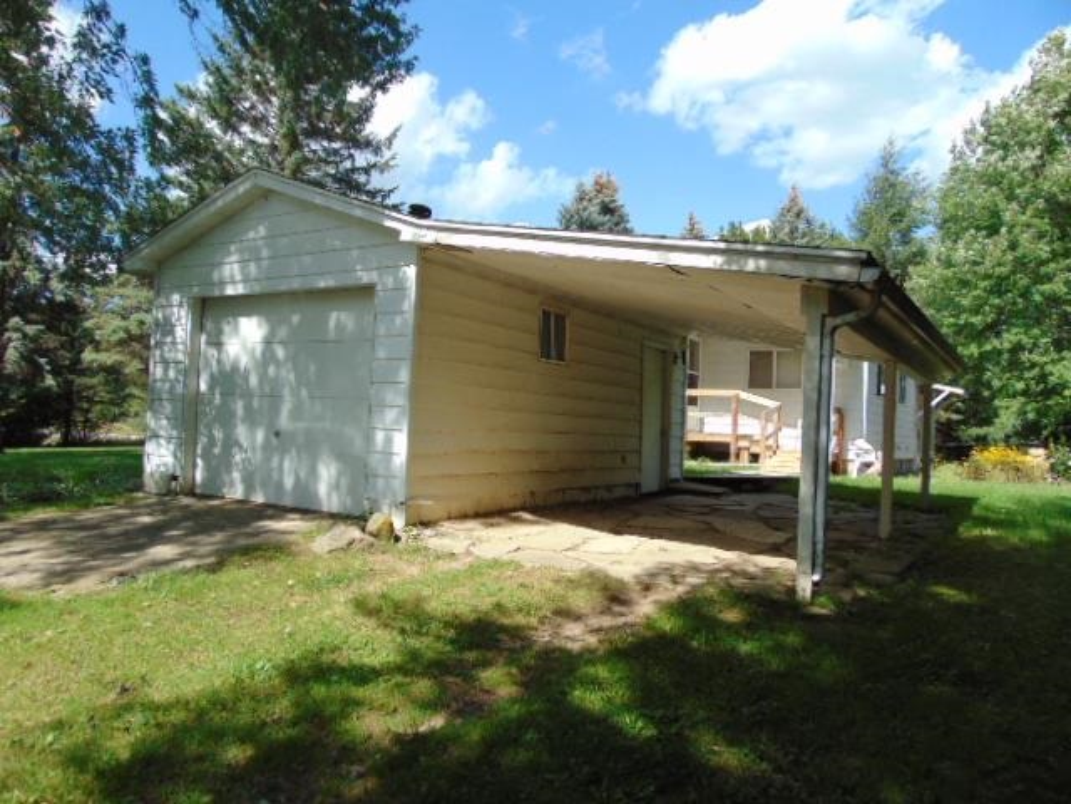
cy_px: 402
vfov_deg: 54.9
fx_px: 773
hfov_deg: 69.4
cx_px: 536
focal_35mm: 25
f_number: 3
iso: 80
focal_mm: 4.5
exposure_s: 1/640
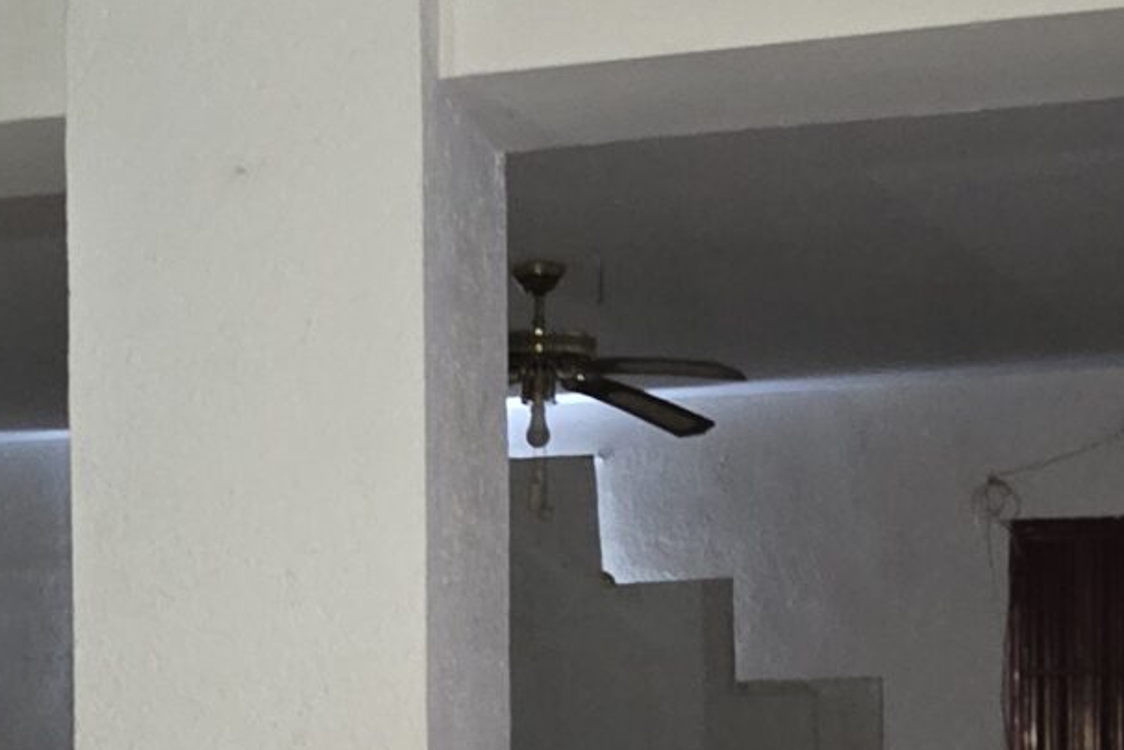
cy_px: 820
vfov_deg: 22.5
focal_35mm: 57
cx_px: 393
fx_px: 1780
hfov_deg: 34.8
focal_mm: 2.2
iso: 3200
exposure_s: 1/8
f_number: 1.9
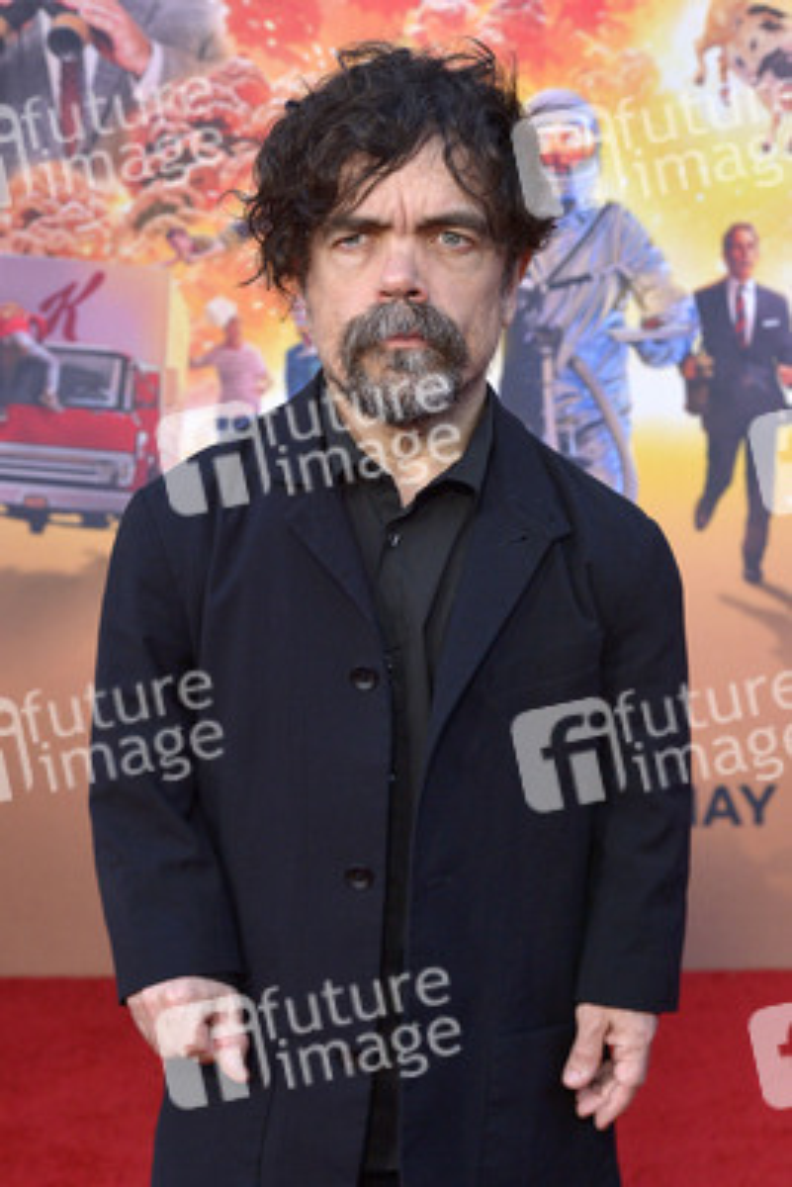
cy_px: 594
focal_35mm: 90
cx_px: 396
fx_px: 2967
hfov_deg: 15.2
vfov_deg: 22.6
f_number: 7.1
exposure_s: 1/250
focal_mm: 90
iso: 800
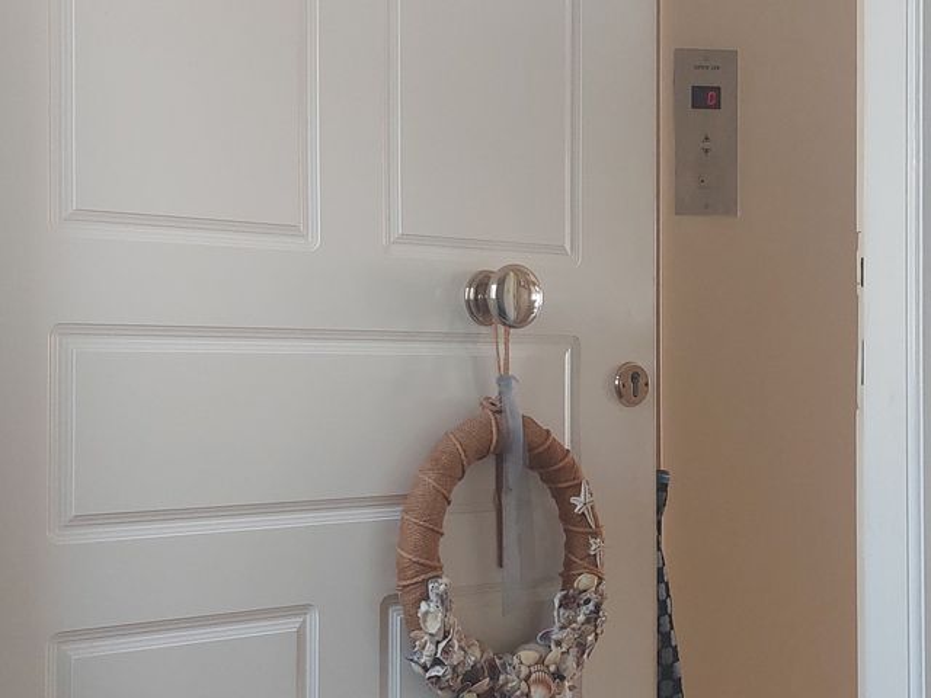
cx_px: 466
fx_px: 672
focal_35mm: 25
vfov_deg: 54.9
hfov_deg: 69.4
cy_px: 349
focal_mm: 5.23
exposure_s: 1/100
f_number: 1.8
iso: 200
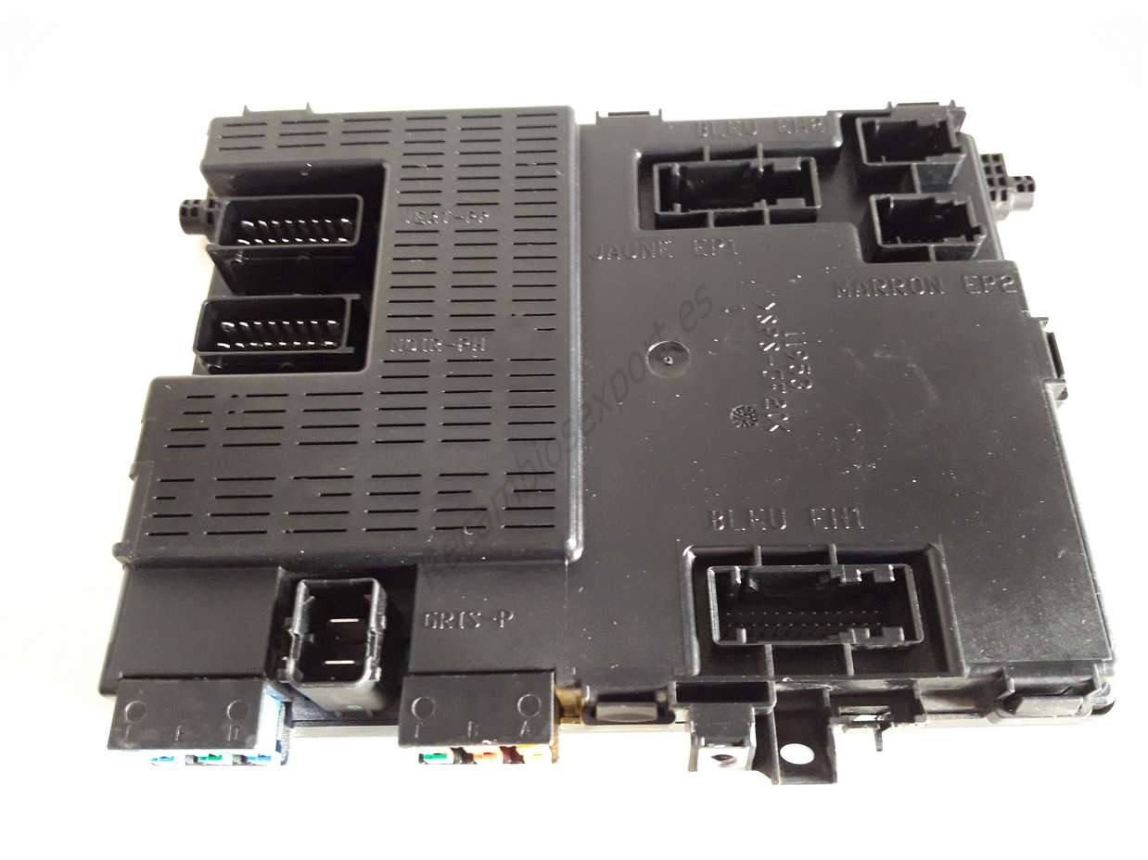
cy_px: 430
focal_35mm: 28
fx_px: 928
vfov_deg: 49.7
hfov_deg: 63.5
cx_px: 574
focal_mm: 3.7
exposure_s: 1/17
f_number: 1.9
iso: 320
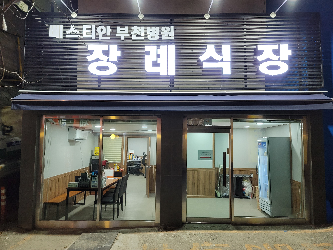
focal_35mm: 25
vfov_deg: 54.9
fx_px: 240
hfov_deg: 69.4
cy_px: 125
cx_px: 166
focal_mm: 7
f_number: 1.8
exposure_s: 1/119
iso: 320
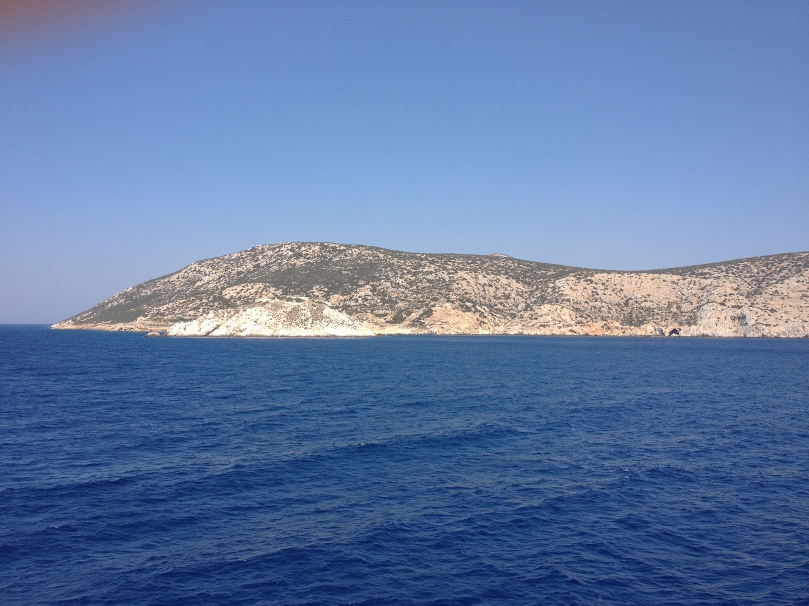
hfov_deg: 52.6
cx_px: 404
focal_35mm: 35
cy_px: 303
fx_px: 818
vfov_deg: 40.7
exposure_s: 1/1416
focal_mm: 4.28
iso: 50
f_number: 2.4
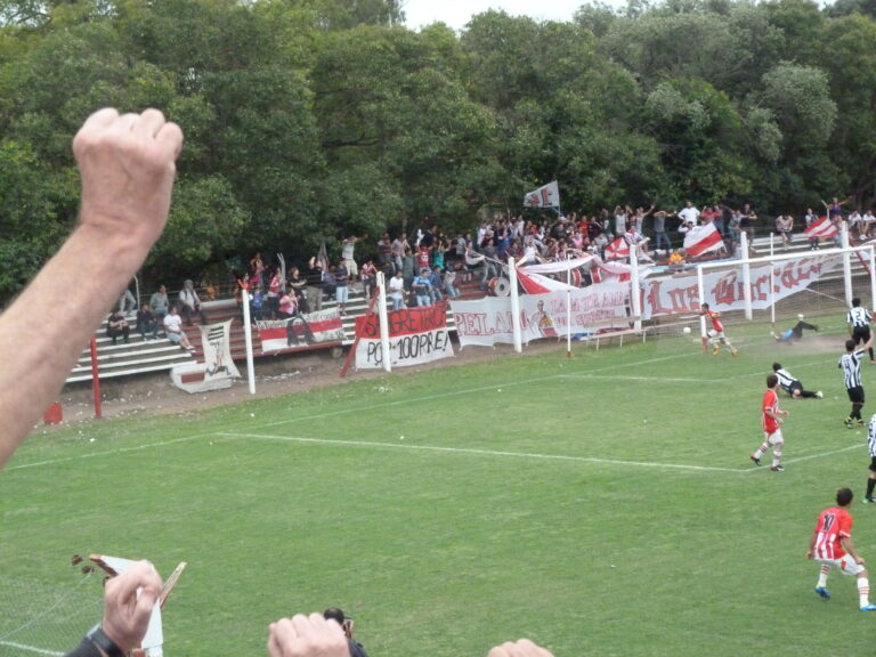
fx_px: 2227
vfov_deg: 16.8
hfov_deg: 22.3
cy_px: 328
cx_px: 438
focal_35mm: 88
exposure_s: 1/1000
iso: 800
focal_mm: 15.8
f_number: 3.4
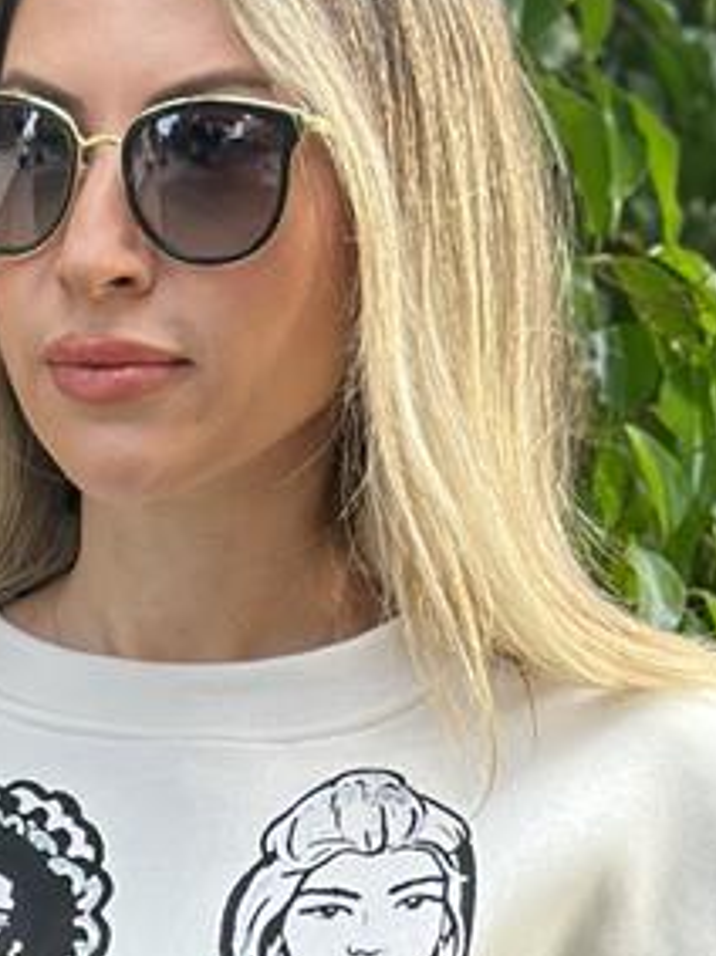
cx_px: -34
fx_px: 5741
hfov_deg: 7.1
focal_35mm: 208
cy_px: 1699
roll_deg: -0.8
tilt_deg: -7.8
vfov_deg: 9.1
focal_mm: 6.86
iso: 80
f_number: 1.78
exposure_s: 1/175
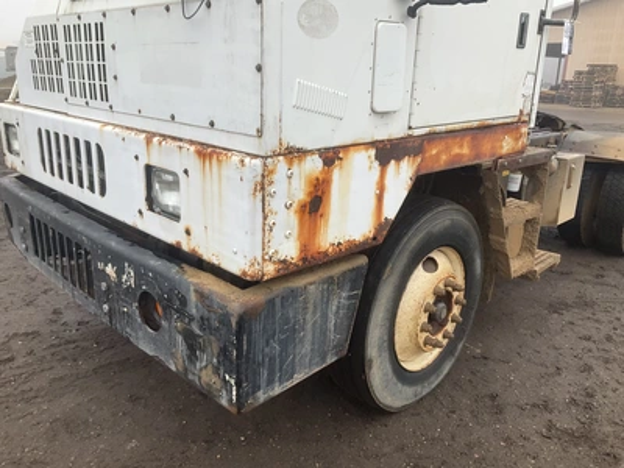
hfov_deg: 61.7
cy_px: 234
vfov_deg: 48.2
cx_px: 312
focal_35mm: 29
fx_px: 523
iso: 25
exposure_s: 1/297
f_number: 1.8
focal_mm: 3
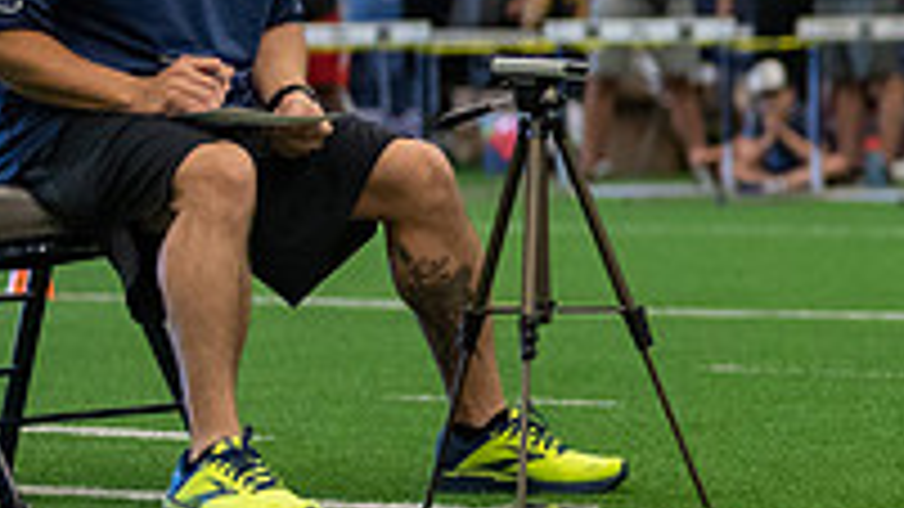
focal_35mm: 229
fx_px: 5489
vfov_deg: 5.3
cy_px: 219
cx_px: 1571
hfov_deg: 9.0
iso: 1250
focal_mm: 50
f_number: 1.2
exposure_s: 1/1000
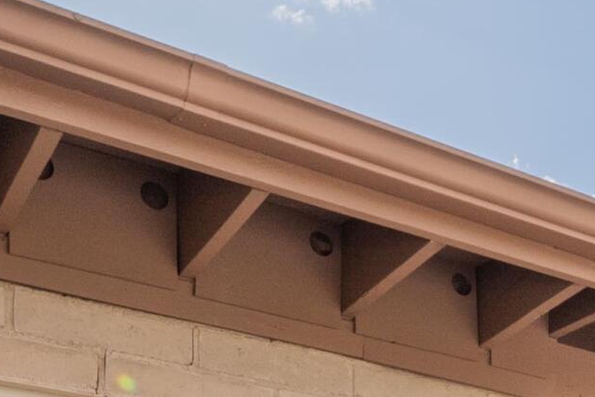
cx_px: 656
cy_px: 748
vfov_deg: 15.7
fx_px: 1190
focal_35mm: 72
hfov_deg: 25.9
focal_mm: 10
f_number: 14
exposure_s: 1/60
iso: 200
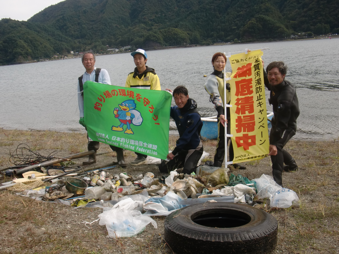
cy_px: 127
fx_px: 372
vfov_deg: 37.7
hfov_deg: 49.0
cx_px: 170
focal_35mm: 38
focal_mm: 6.66
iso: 64
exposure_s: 1/400
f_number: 3.9
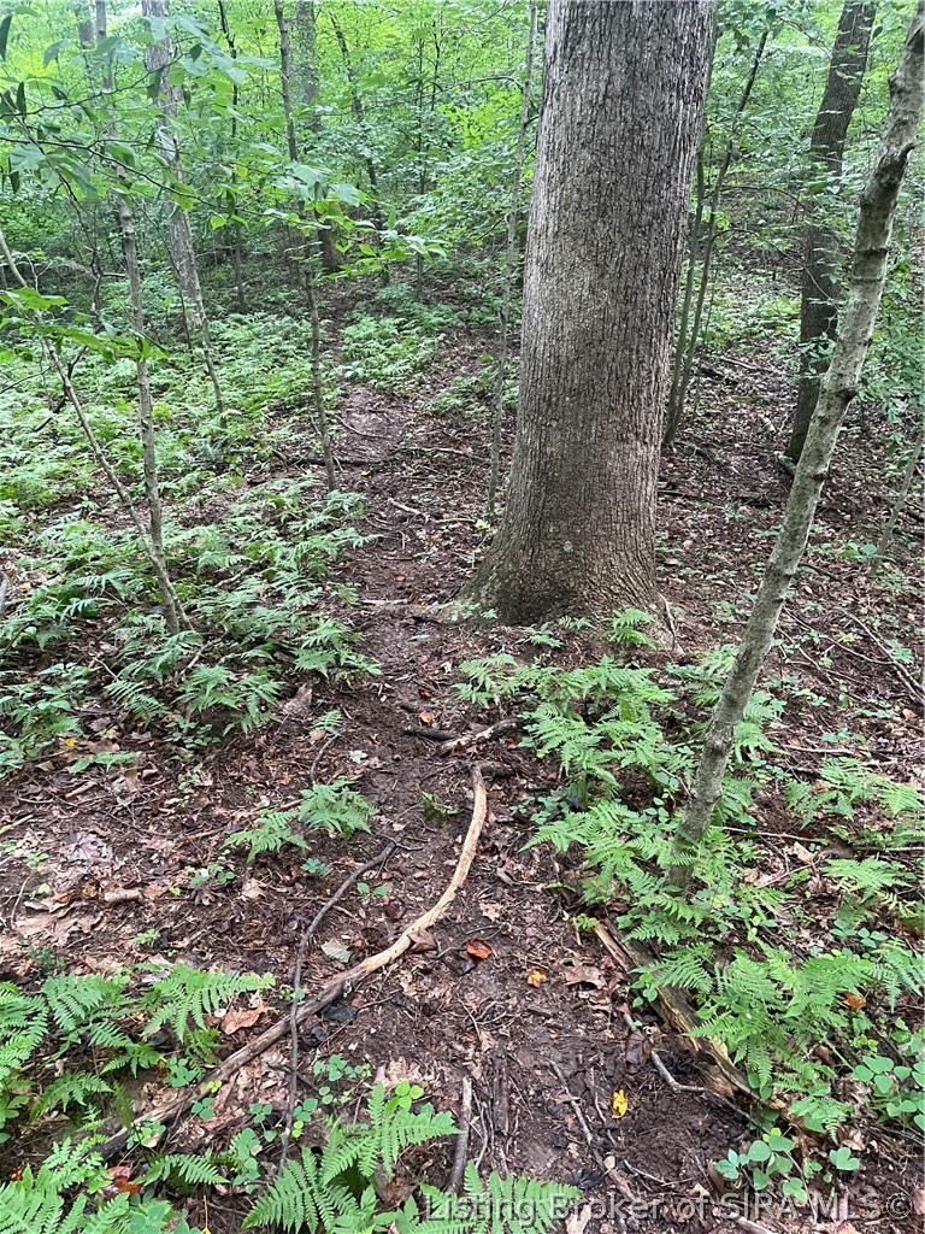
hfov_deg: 53.1
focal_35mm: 26
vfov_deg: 67.3
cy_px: 617
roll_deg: +1.0
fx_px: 926
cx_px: 462
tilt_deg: -25.8
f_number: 1.6
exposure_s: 1/60
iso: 250
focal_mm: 4.2
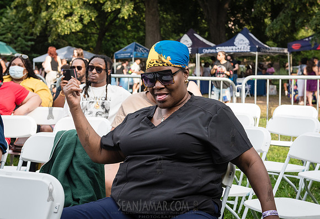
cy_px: 123
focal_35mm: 57
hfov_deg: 34.8
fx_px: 511
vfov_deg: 24.2
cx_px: 156
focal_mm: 48
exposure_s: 1/1000
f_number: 4.5
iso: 1000
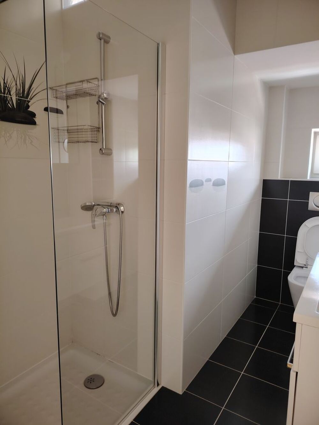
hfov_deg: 56.8
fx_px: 295
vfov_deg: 71.6
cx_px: 160
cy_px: 212
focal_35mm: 24
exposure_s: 1/33.3
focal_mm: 5.25
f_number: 1.75
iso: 816
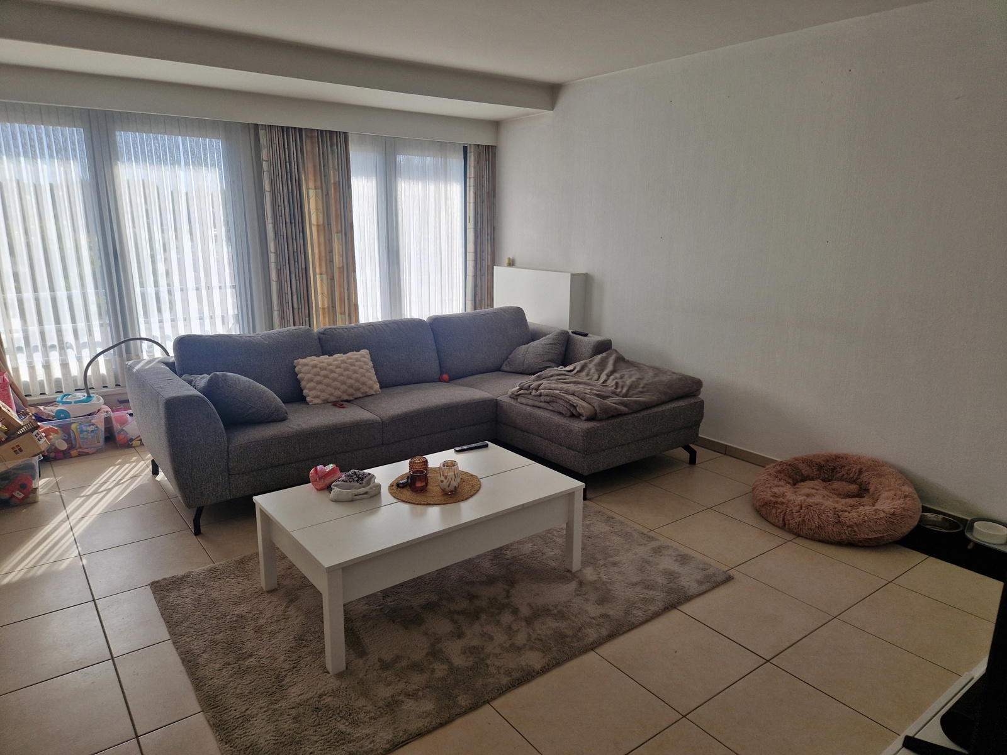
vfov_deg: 58.9
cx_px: 504
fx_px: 669
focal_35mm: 23
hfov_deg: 73.9
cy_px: 378
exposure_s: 1/344
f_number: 1.8
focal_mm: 5.4
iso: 50
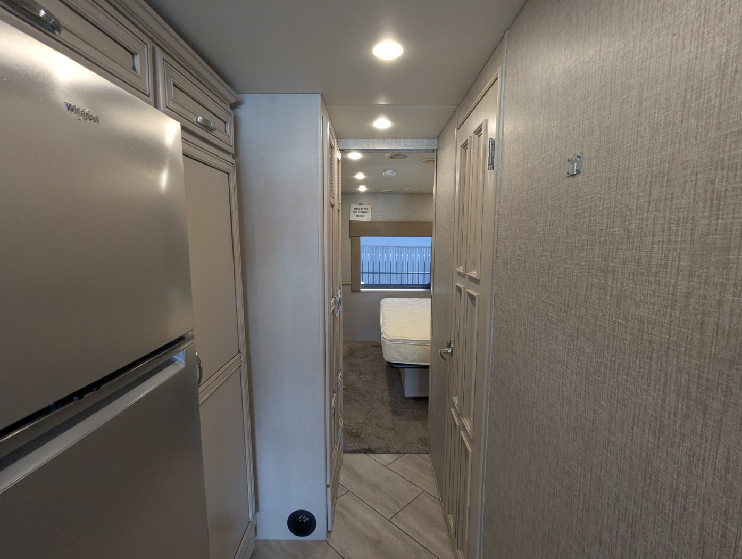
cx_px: 371
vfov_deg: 78.2
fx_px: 343
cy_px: 280
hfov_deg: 94.4
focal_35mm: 16
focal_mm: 2.35
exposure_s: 1/79.7
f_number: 2.2
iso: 380
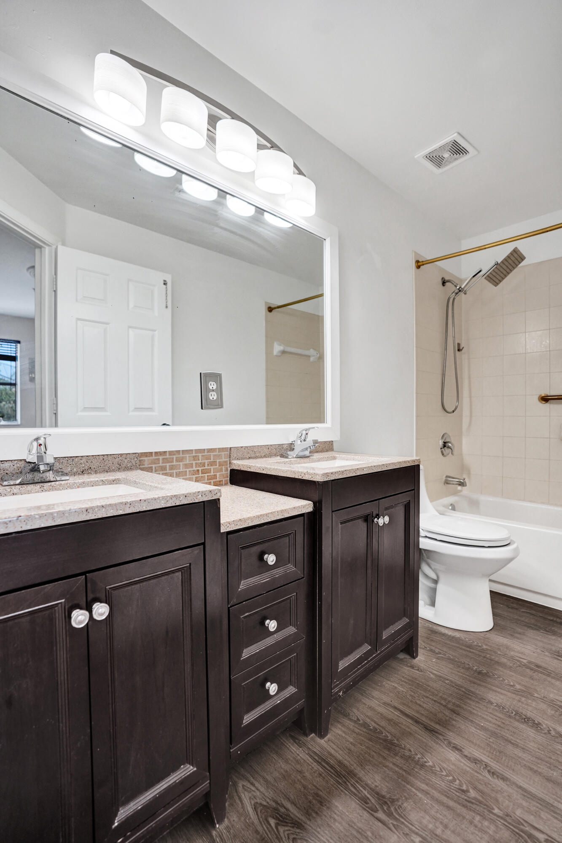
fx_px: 375
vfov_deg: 96.7
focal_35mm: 16
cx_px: 281
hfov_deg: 73.7
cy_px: 422
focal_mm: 16
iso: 800
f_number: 3.2
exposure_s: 1/500
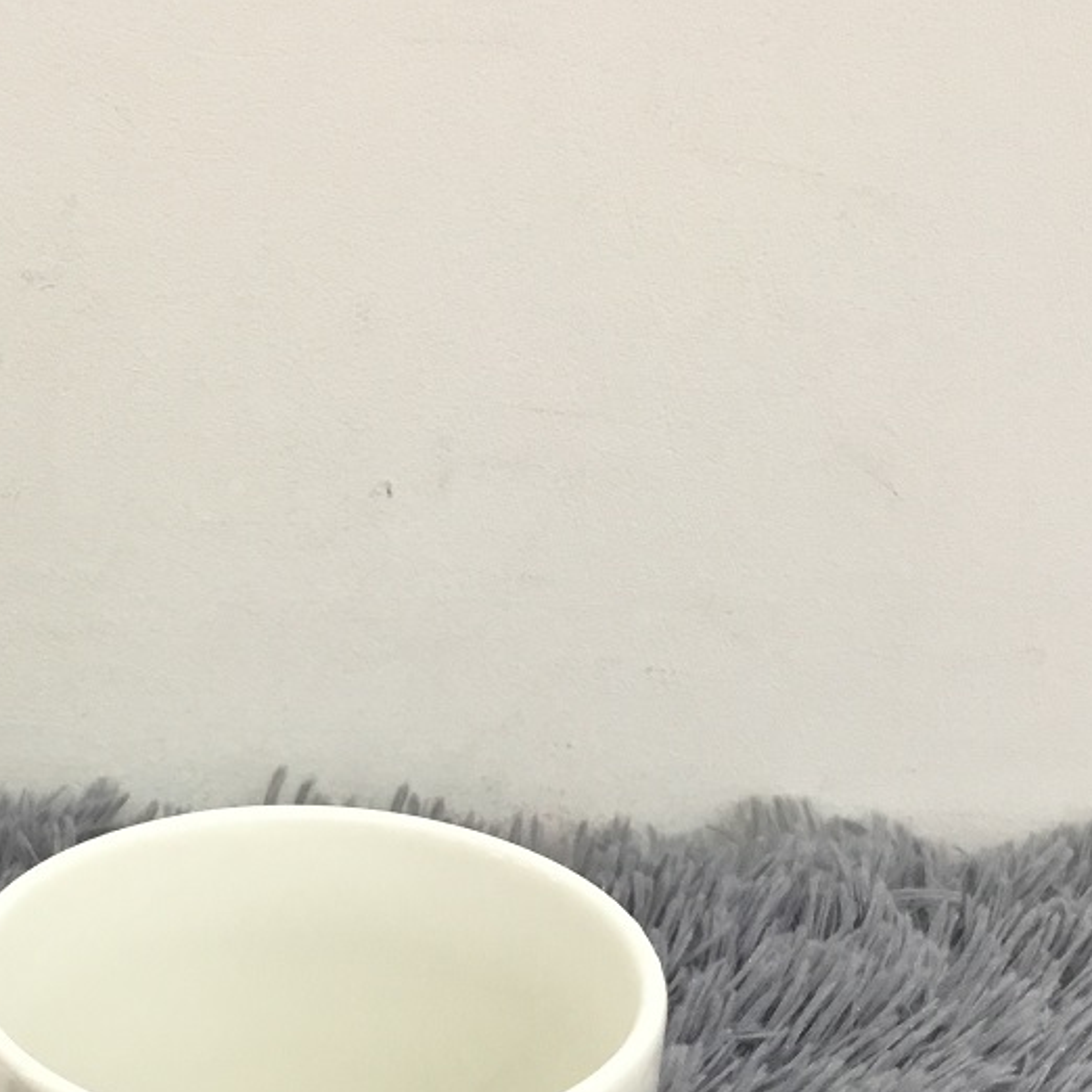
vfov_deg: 25.8
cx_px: 272
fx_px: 2248
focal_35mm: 63
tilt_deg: -35.3
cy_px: 1115
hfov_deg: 26.9
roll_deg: +0.2
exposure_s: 1/33
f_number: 2.4
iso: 100
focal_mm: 3.3
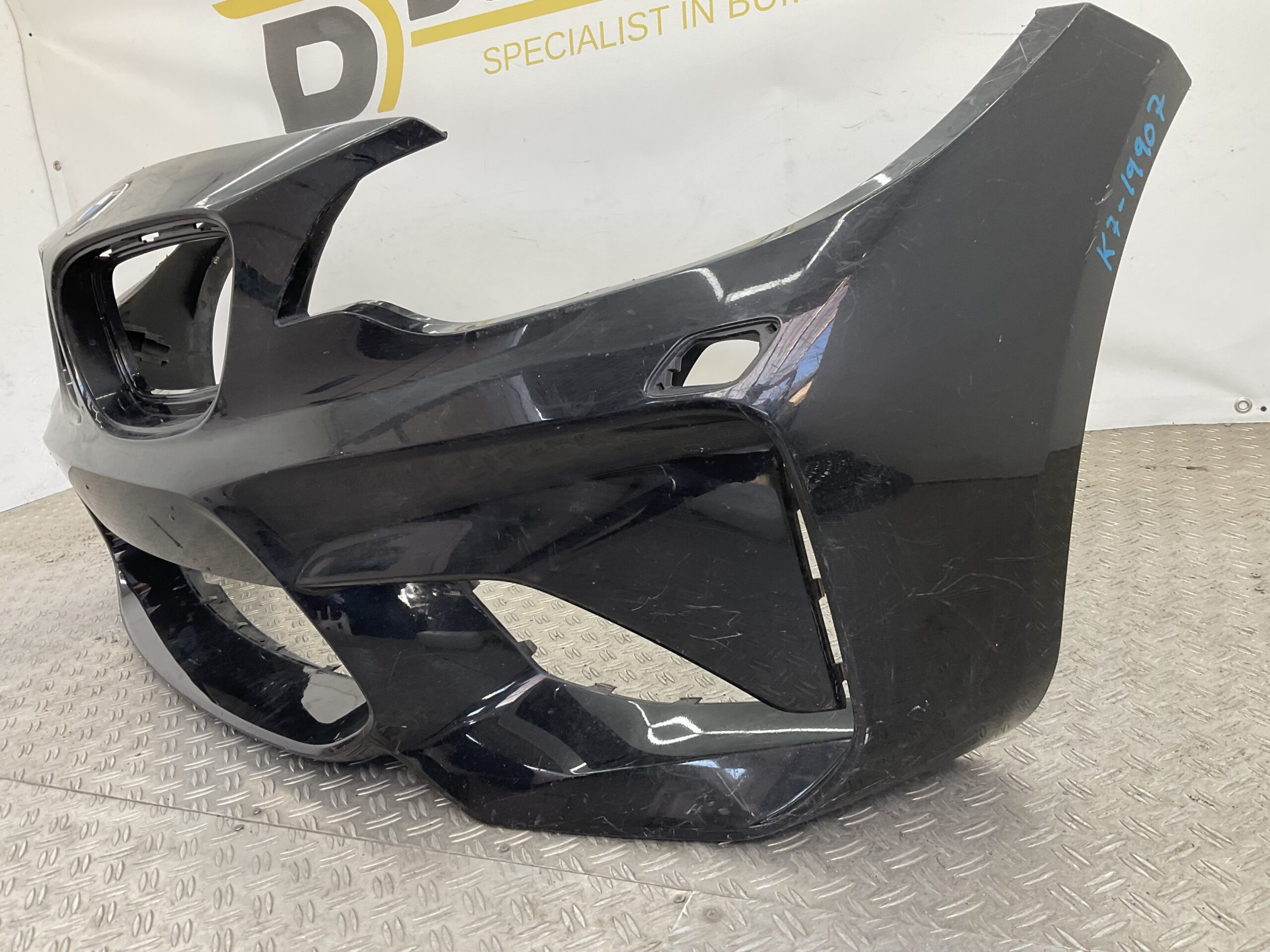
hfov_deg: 61.7
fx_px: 1064
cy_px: 476
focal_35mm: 29
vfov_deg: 48.2
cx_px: 635
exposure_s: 1/100
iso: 25
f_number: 1.8
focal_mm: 3
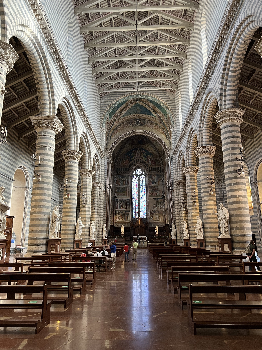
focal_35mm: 26
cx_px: 131
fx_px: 262
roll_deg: +0.4
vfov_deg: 67.3
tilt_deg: +12.6
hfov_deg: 53.1
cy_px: 175
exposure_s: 1/50
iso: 200
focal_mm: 5.7
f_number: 1.5
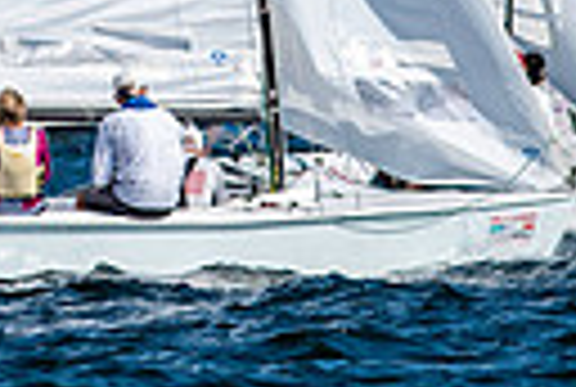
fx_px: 34015
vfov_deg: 0.7
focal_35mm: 2121
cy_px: -376
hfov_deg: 1.0
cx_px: 45
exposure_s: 1/4000
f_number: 5
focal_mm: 300
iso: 200
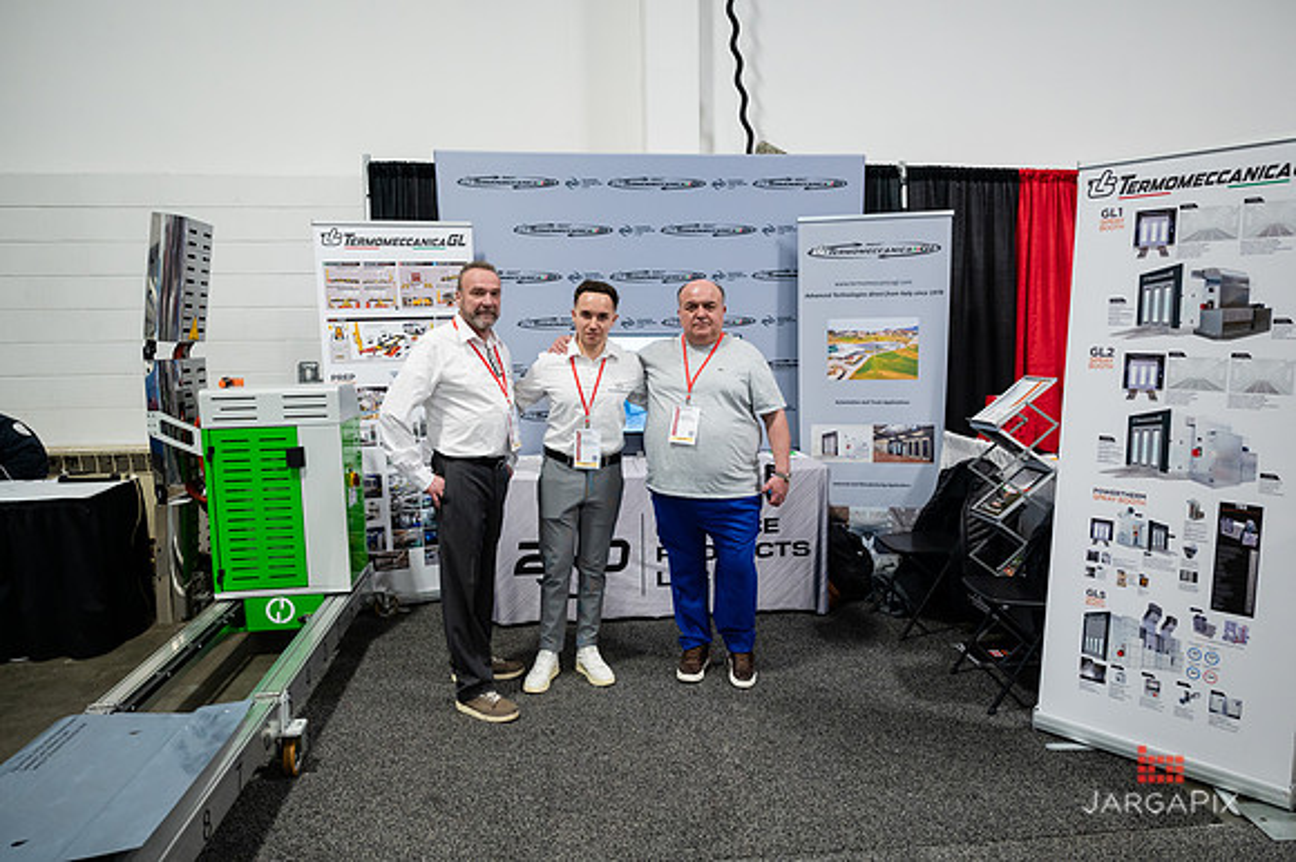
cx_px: 678
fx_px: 913
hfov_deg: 70.7
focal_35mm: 25
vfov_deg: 50.6
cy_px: 428
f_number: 3.2
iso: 2500
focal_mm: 24
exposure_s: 1/200
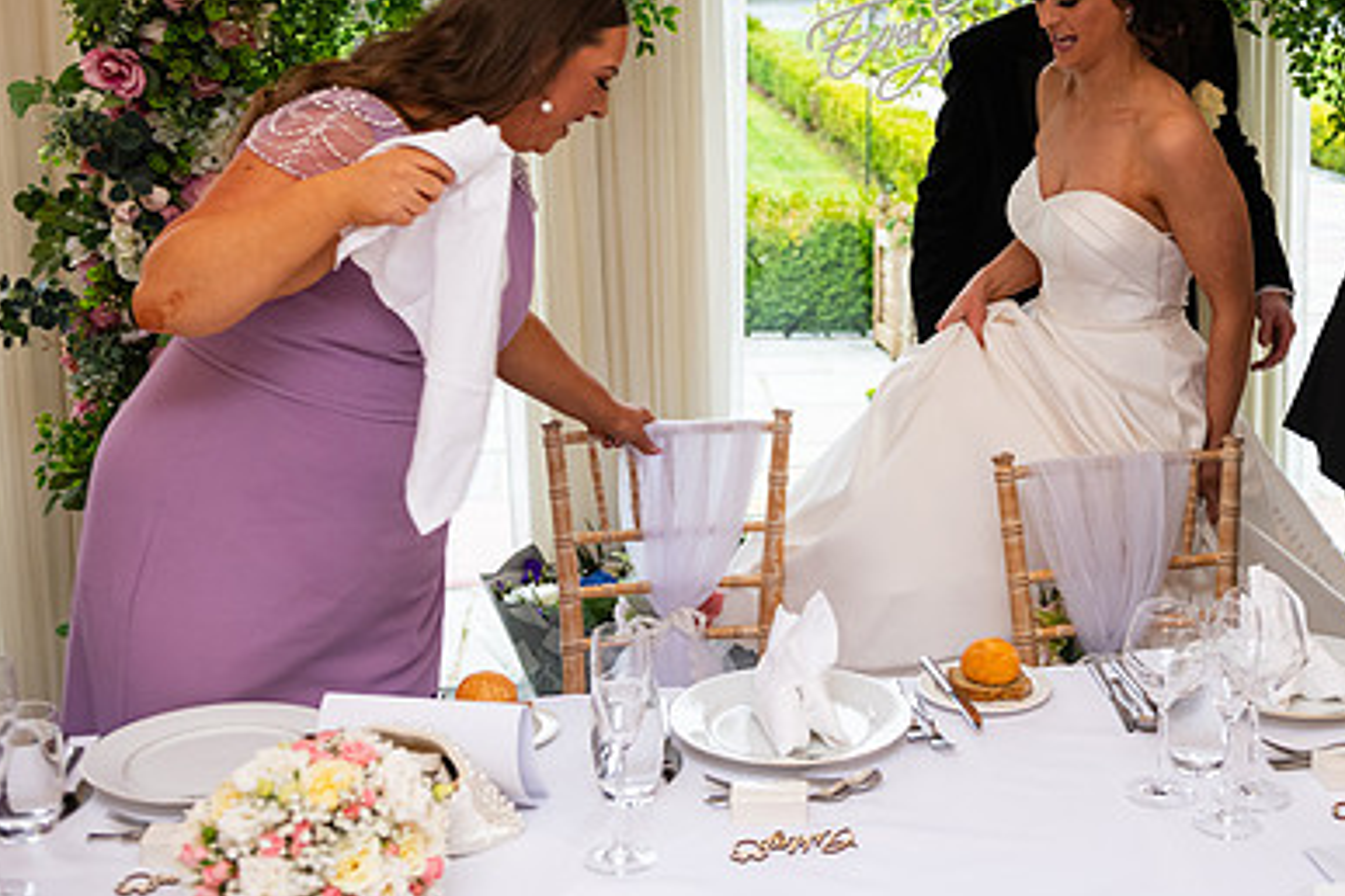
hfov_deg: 36.6
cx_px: 869
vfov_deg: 24.8
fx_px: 2017
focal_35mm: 54
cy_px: 245
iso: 800
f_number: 3.5
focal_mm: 36
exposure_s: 1/160
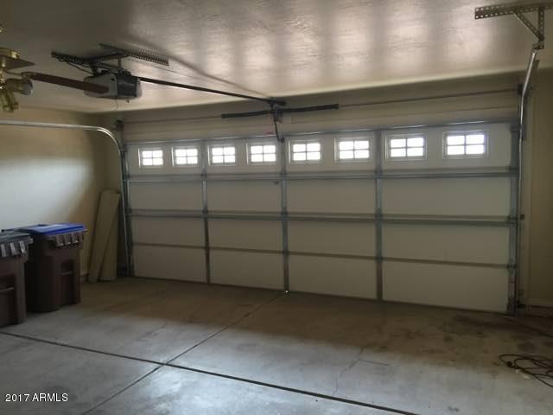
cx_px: 276
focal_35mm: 29
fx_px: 463
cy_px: 208
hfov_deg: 61.7
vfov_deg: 48.2
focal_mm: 4.15
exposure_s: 1/15
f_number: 2.2
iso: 50
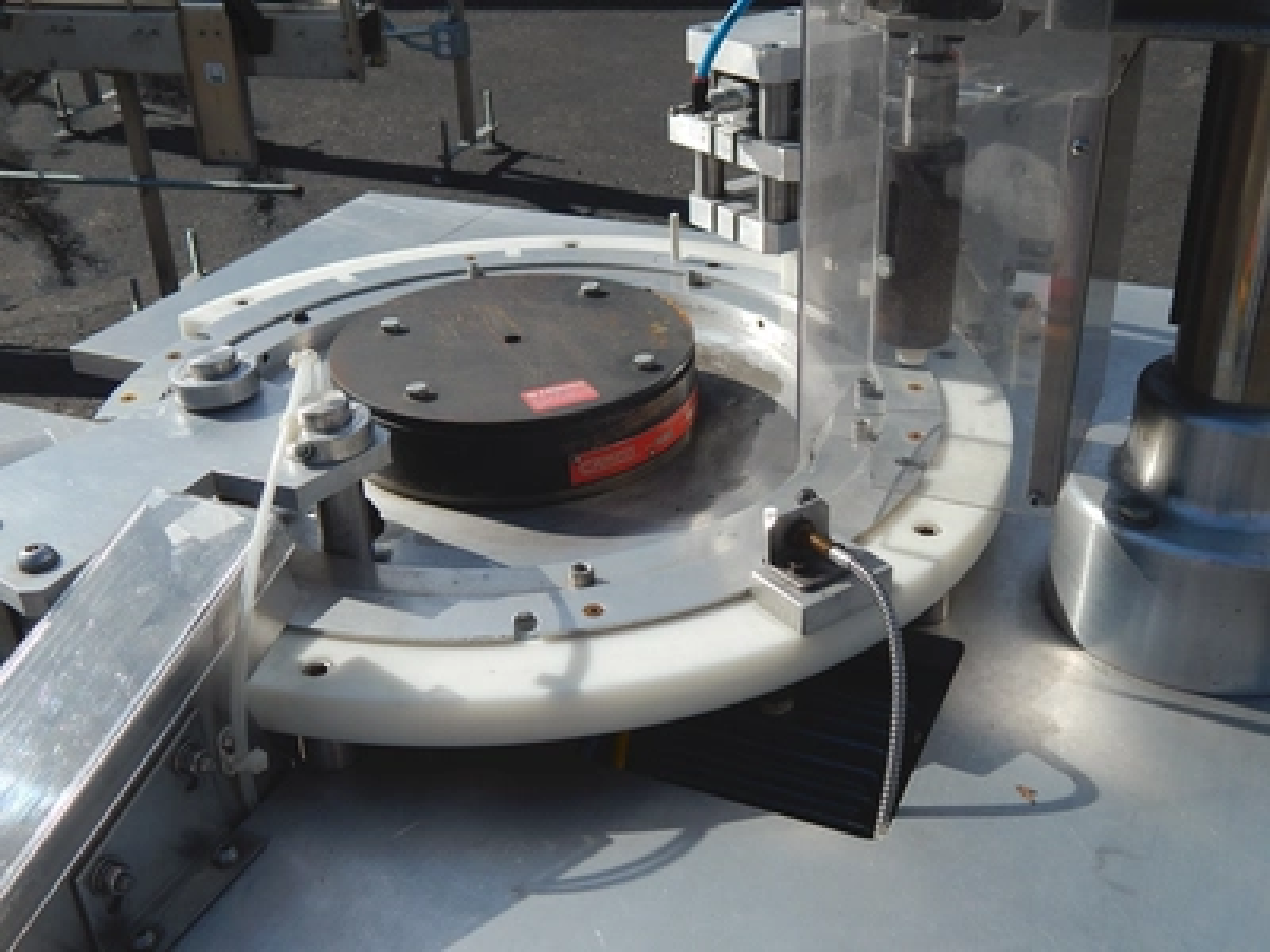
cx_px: 635
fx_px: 1394
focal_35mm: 38
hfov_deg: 49.0
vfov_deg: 37.7
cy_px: 476
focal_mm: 6.8
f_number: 6.9
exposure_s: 1/400
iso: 125
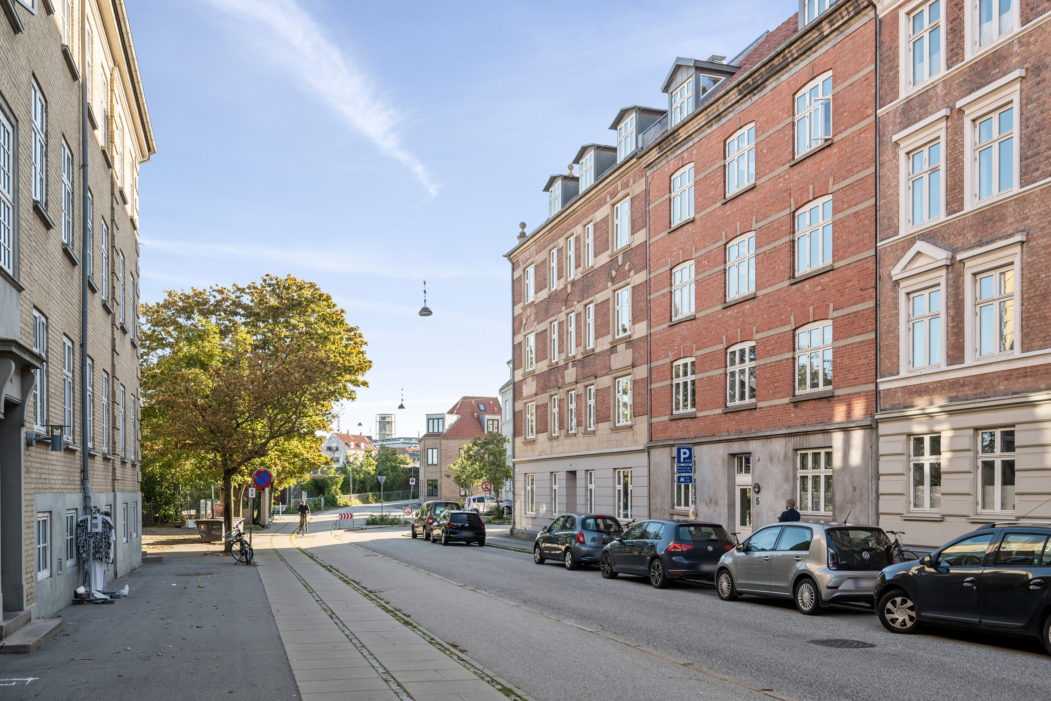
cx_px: 526
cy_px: 350
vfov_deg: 43.6
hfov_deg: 61.9
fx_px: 876
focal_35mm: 30
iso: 100
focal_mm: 30
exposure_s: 1/125
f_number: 6.3
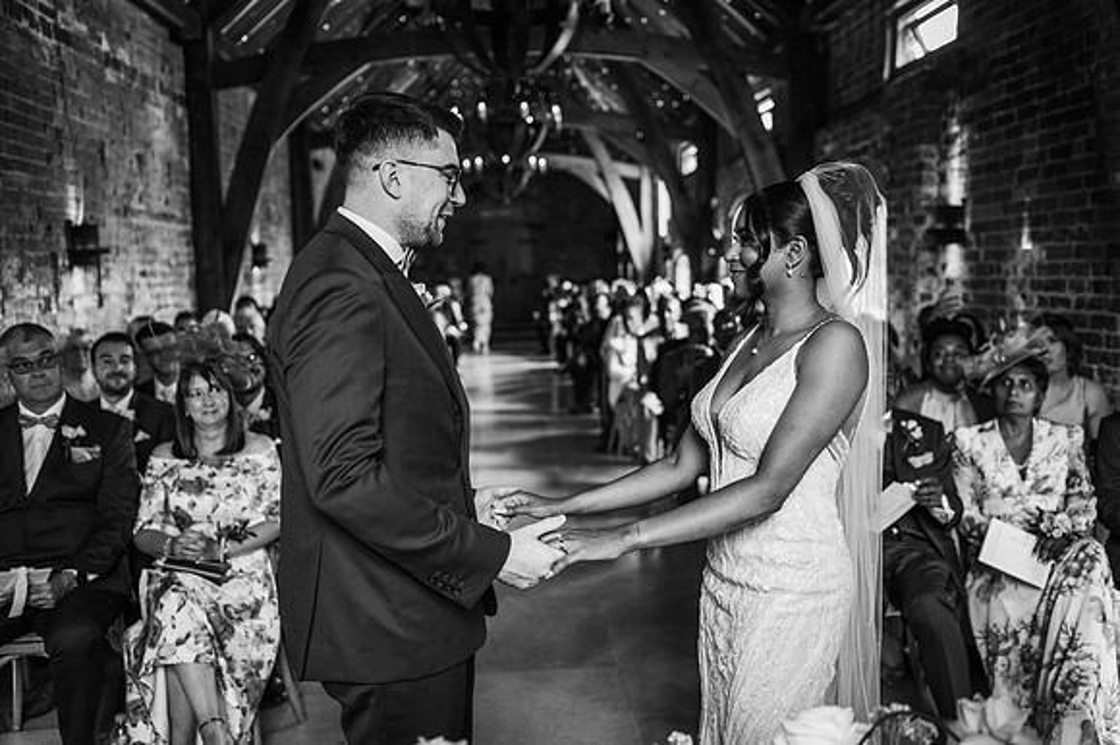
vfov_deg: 37.8
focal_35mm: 35
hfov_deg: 54.5
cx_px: 560
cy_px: 372
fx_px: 1088
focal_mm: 35
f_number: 2.2
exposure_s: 1/200
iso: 720
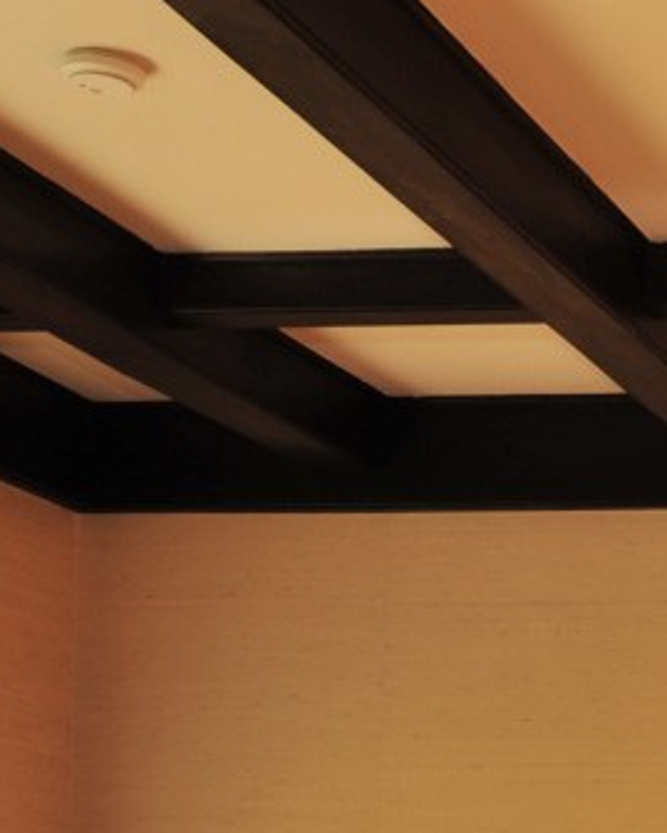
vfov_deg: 16.7
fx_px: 2639
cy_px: 1160
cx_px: 1188
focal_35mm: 107
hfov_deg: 13.1
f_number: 8
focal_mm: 18
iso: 200
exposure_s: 1/6
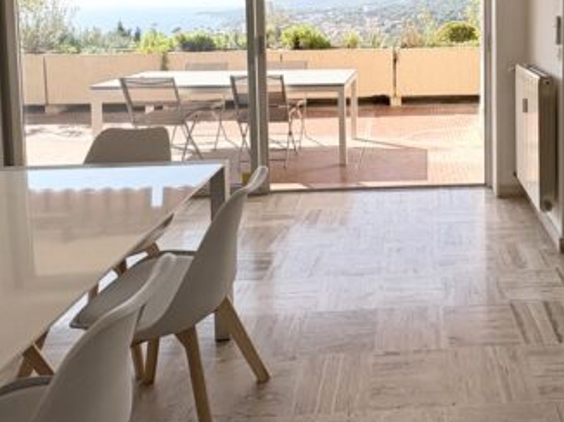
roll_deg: +0.5
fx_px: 537
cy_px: 29
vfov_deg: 39.3
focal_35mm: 33
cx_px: 441
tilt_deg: -2.1
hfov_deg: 52.3
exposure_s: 1/1094
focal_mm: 2.22
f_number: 2.2
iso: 50
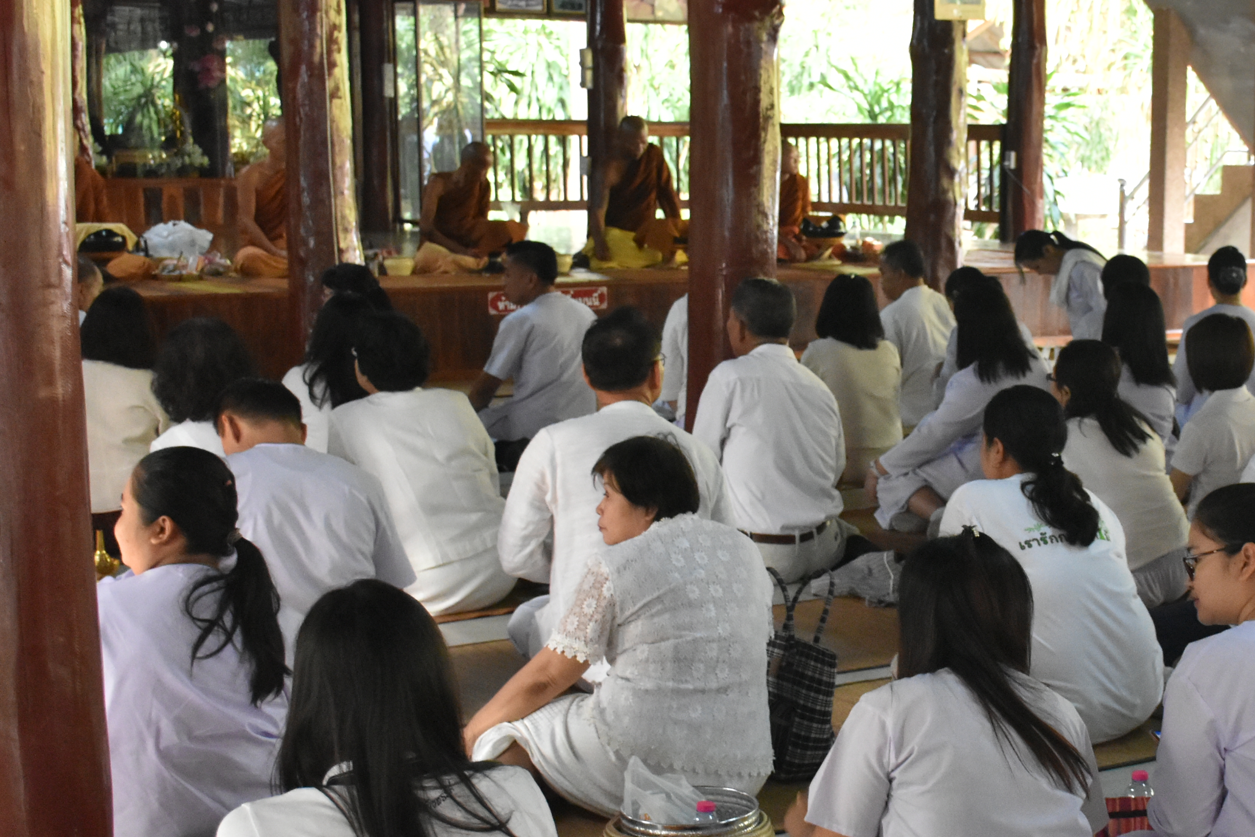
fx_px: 2475
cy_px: 533
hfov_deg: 27.8
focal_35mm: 71
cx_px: 1027
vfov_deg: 19.1
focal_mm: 26
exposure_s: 1/100
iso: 2500
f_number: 5
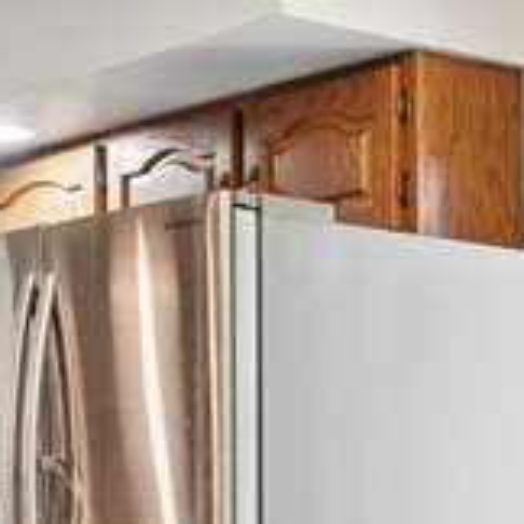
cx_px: 87
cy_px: 551
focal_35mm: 114
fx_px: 1952
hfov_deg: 15.2
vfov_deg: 15.0
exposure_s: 1/10
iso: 400
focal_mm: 17
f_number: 9
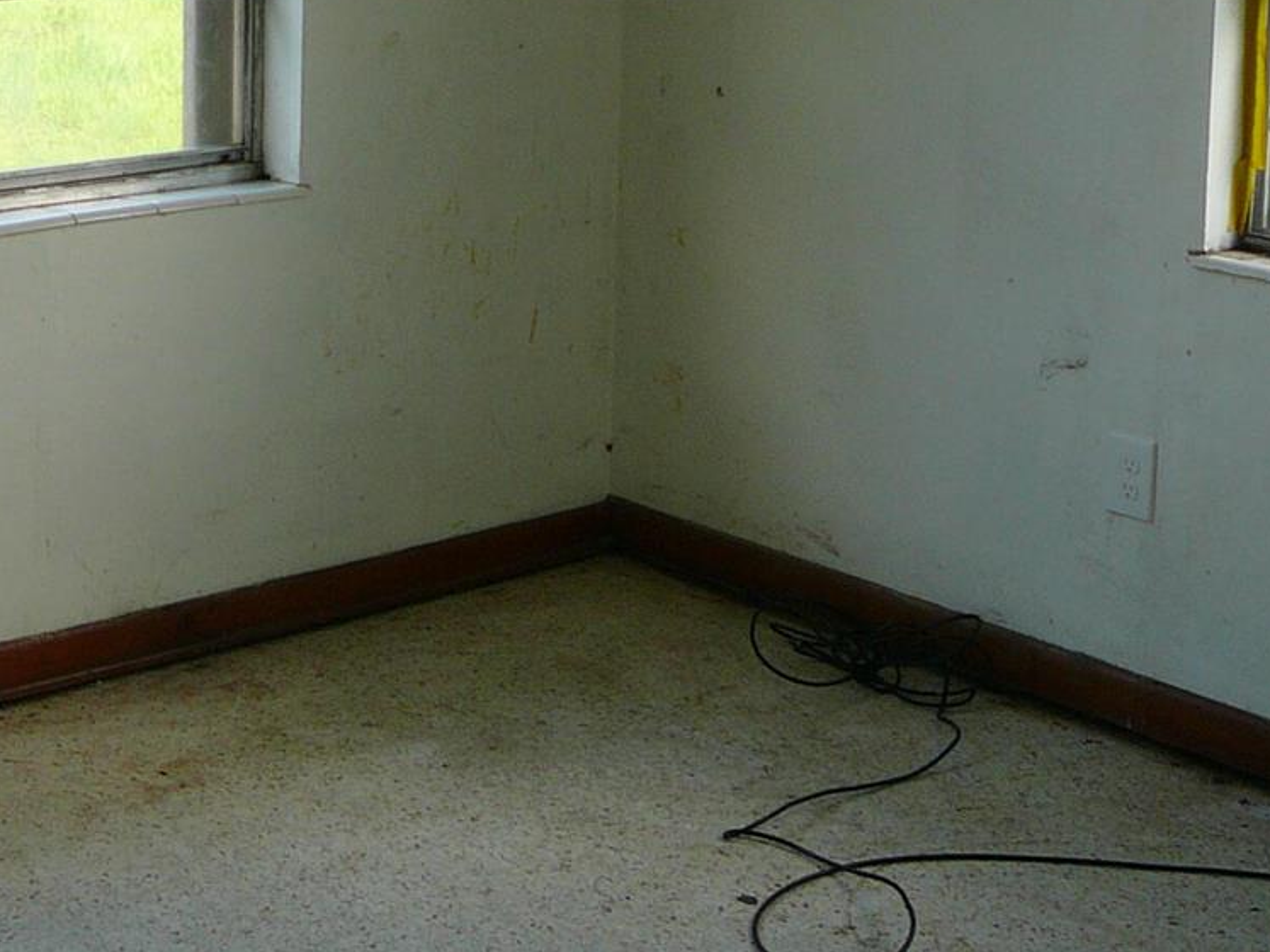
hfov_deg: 25.3
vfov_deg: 19.0
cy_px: -37
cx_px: 150
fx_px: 2751
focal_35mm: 75
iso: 80
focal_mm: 5.2
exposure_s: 1/60
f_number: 2.8
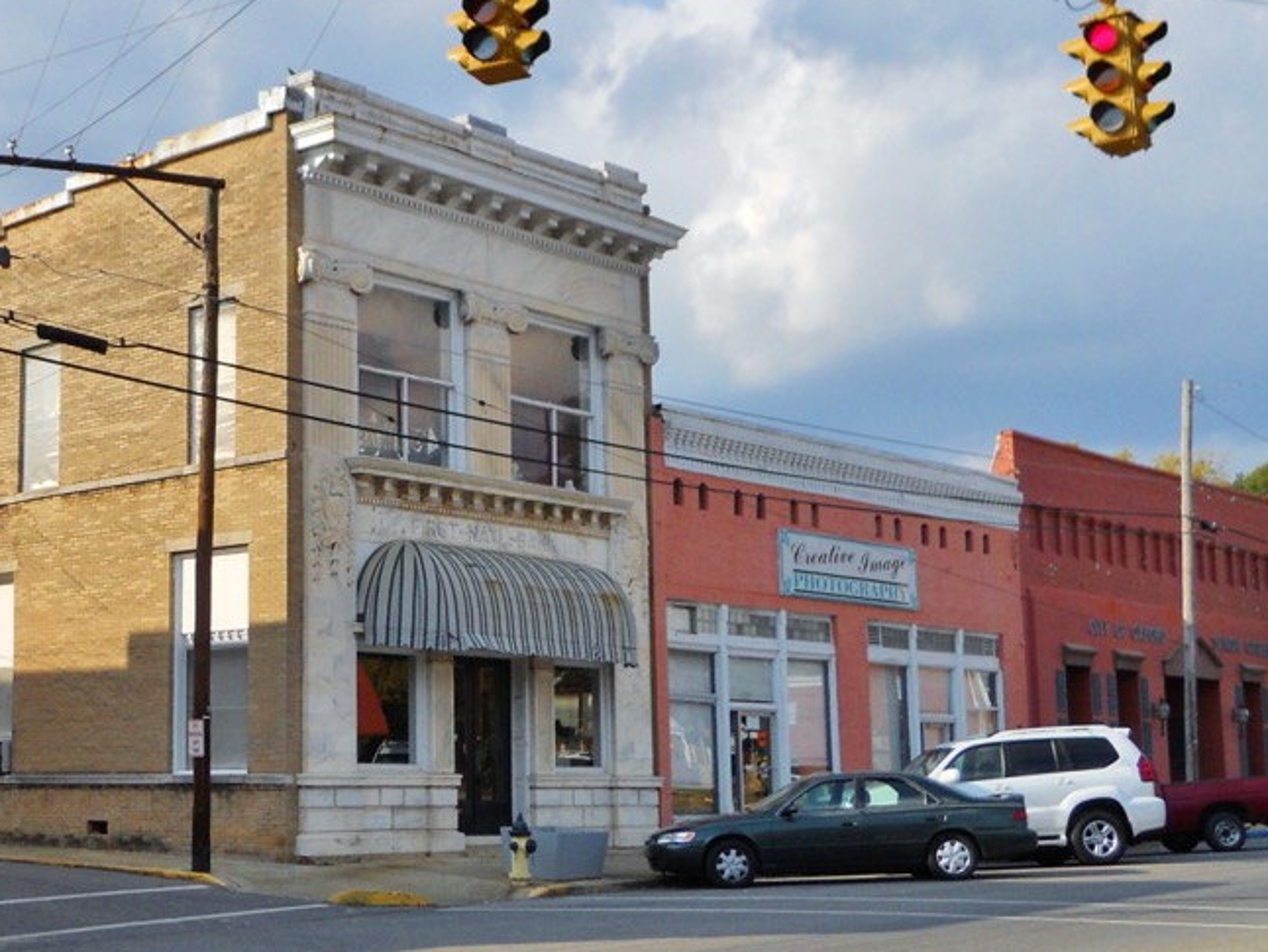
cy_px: 386
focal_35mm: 52
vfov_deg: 28.0
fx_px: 1905
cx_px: 181
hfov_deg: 35.1
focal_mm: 5
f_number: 5.4
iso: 80
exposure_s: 1/320
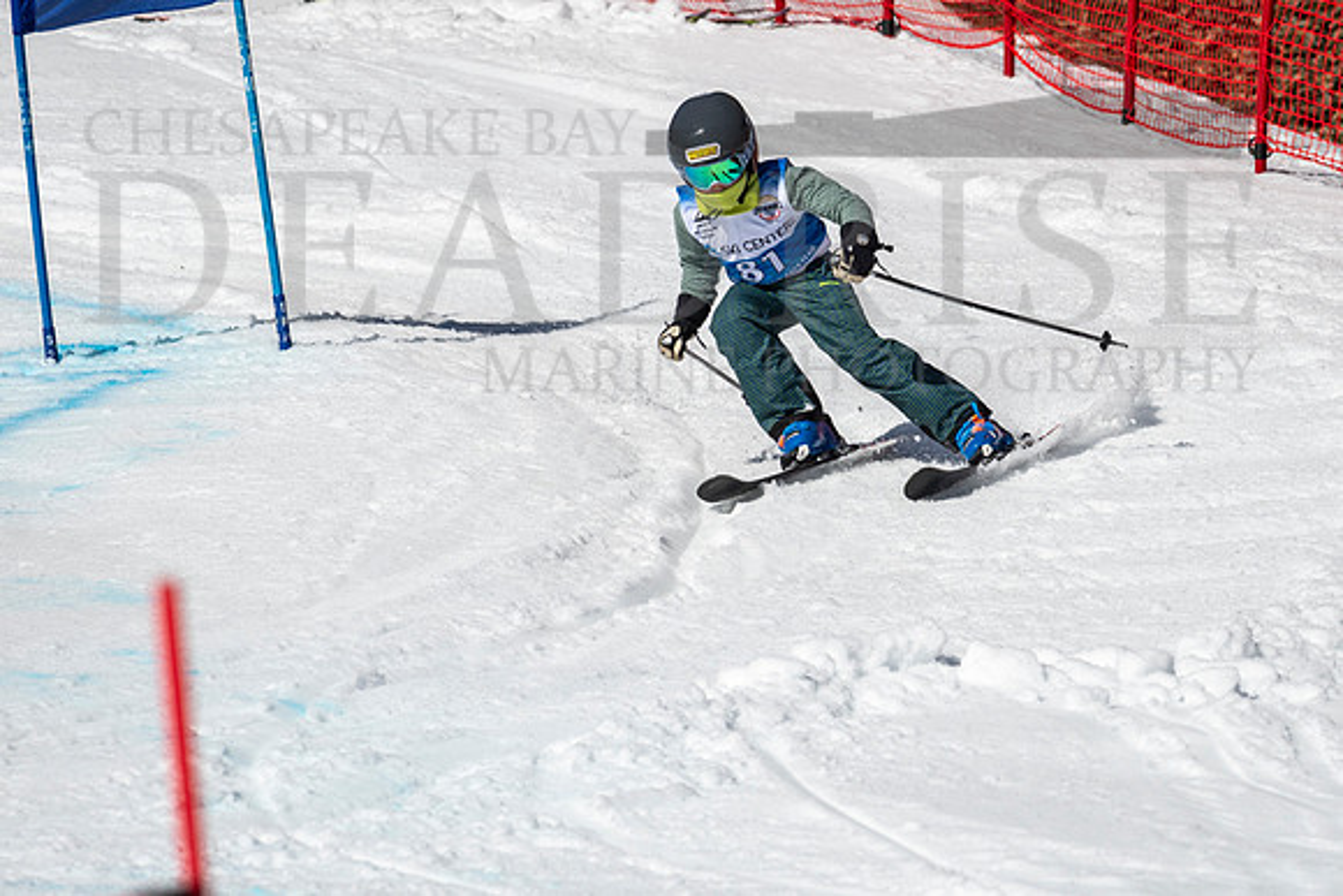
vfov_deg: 1.8
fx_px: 28810
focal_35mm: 772
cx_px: 704
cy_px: 320
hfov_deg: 2.7
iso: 200
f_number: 8
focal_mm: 400
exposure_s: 1/2000
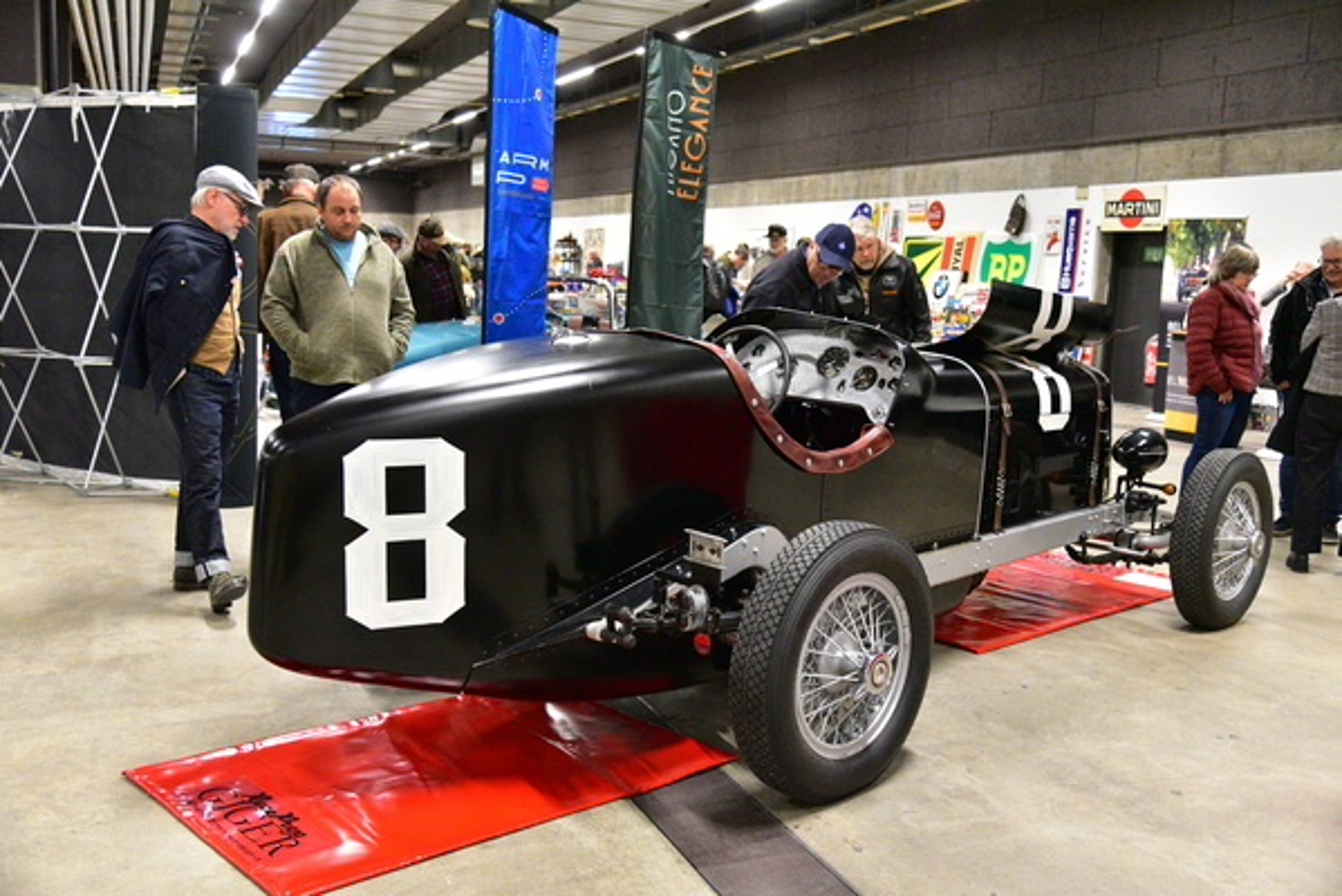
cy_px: 448
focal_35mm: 34
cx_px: 671
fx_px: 1268
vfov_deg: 38.9
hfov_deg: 55.8
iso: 8000
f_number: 4
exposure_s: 1/125
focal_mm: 34
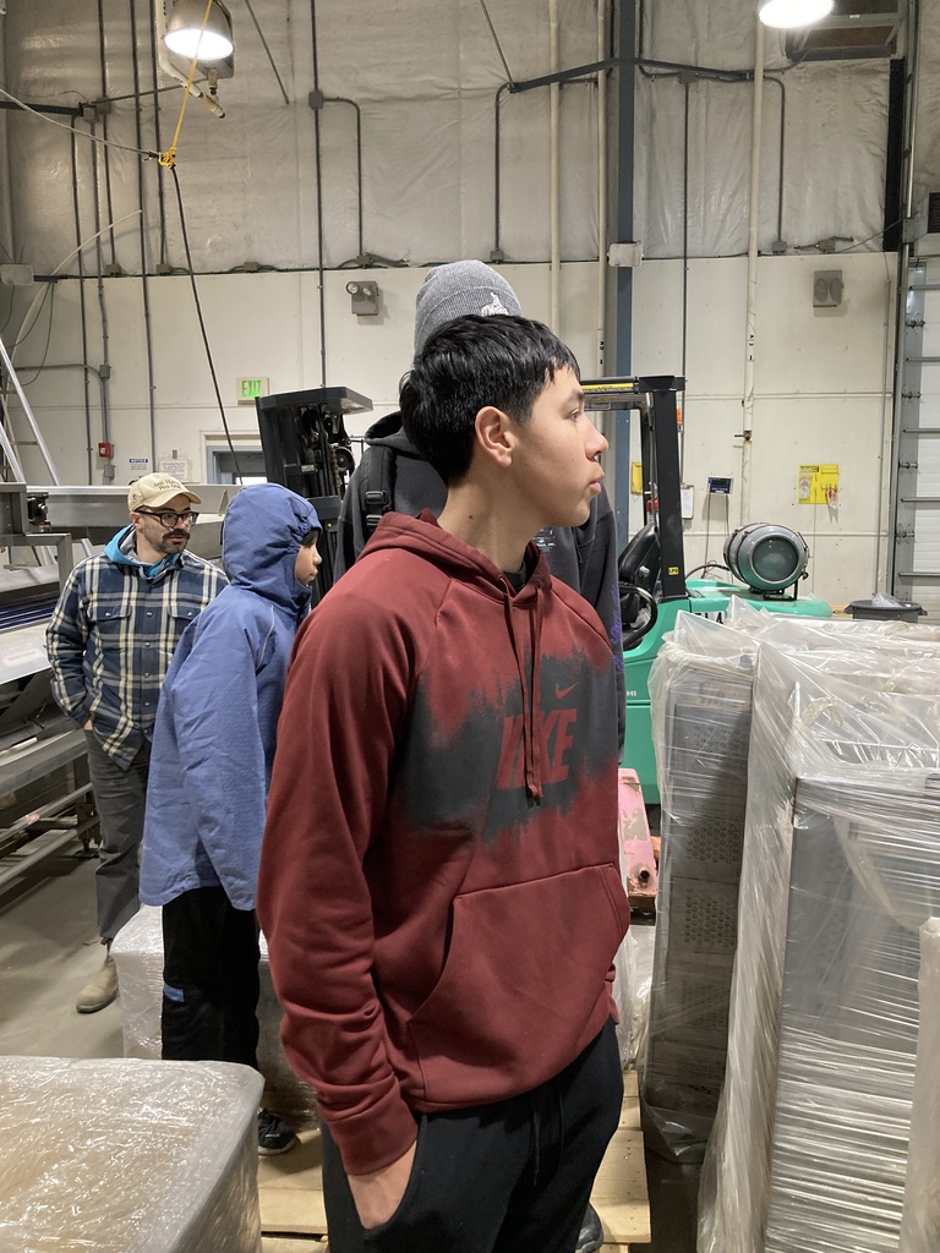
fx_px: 1014
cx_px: 470
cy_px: 626
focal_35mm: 28
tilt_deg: -6.4
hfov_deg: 49.7
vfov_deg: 63.4
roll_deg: +0.2
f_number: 1.8
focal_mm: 3.99
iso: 200
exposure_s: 1/60
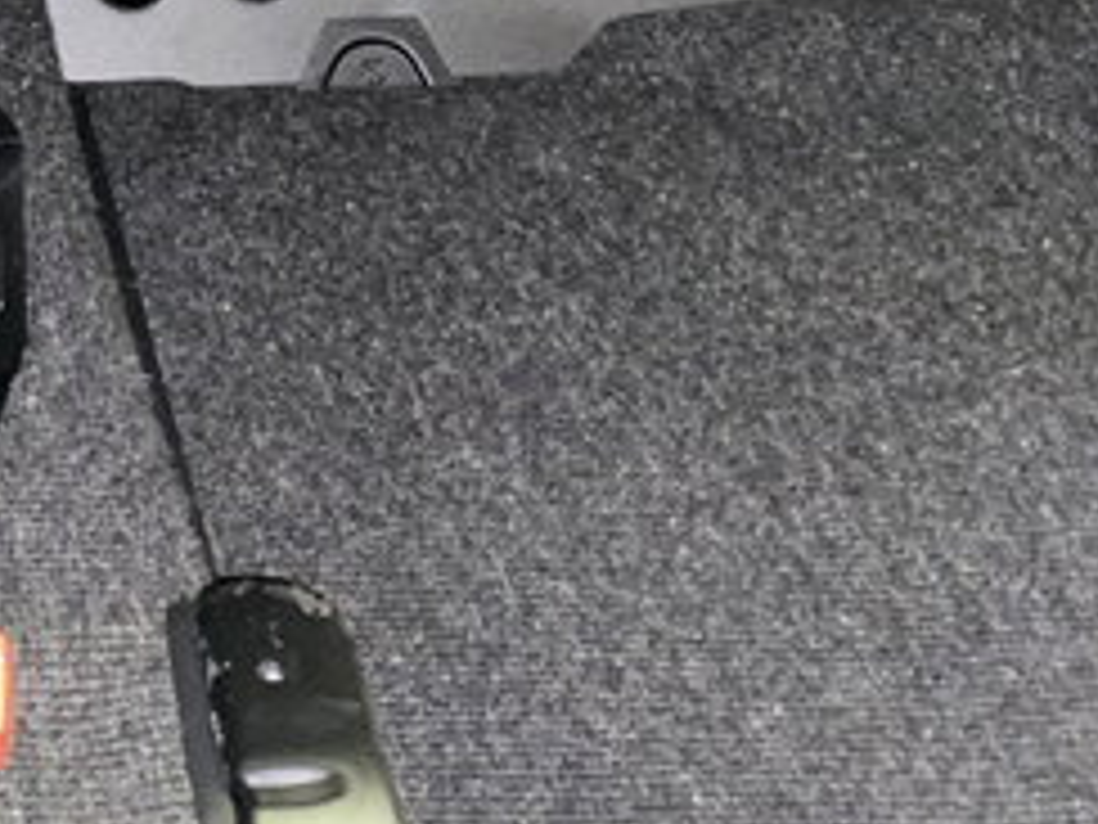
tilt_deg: -23.6
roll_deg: +6.2
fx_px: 2601
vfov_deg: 17.4
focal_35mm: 82
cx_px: -364
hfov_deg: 21.4
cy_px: -95
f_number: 1.8
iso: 500
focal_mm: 4.25
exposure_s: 1/4
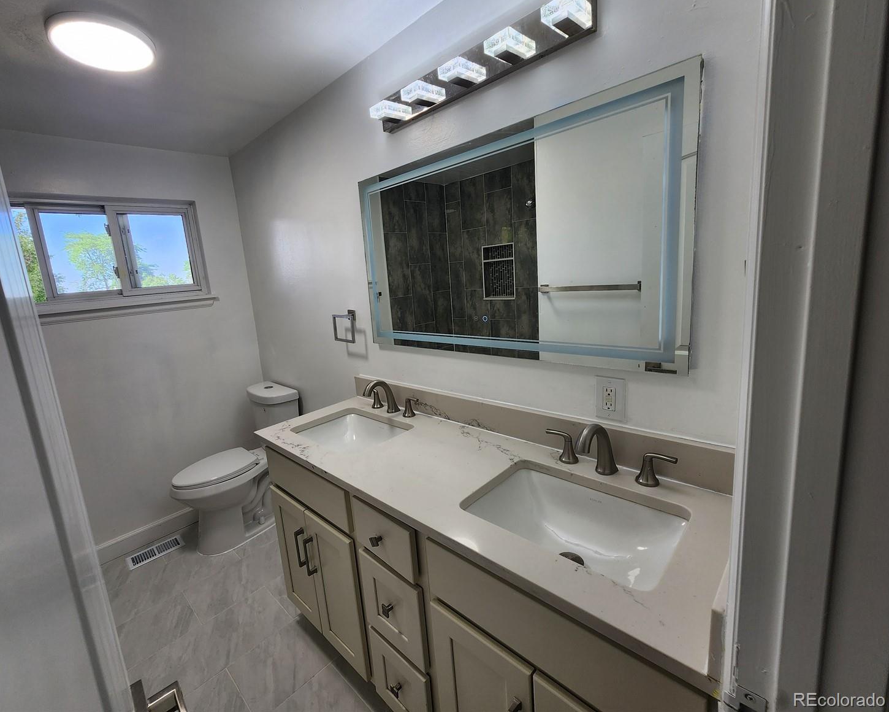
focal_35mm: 14
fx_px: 368
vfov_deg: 88.0
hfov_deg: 100.4
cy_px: 344
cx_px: 402
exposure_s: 1/120
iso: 64
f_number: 2.2
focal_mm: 2.2
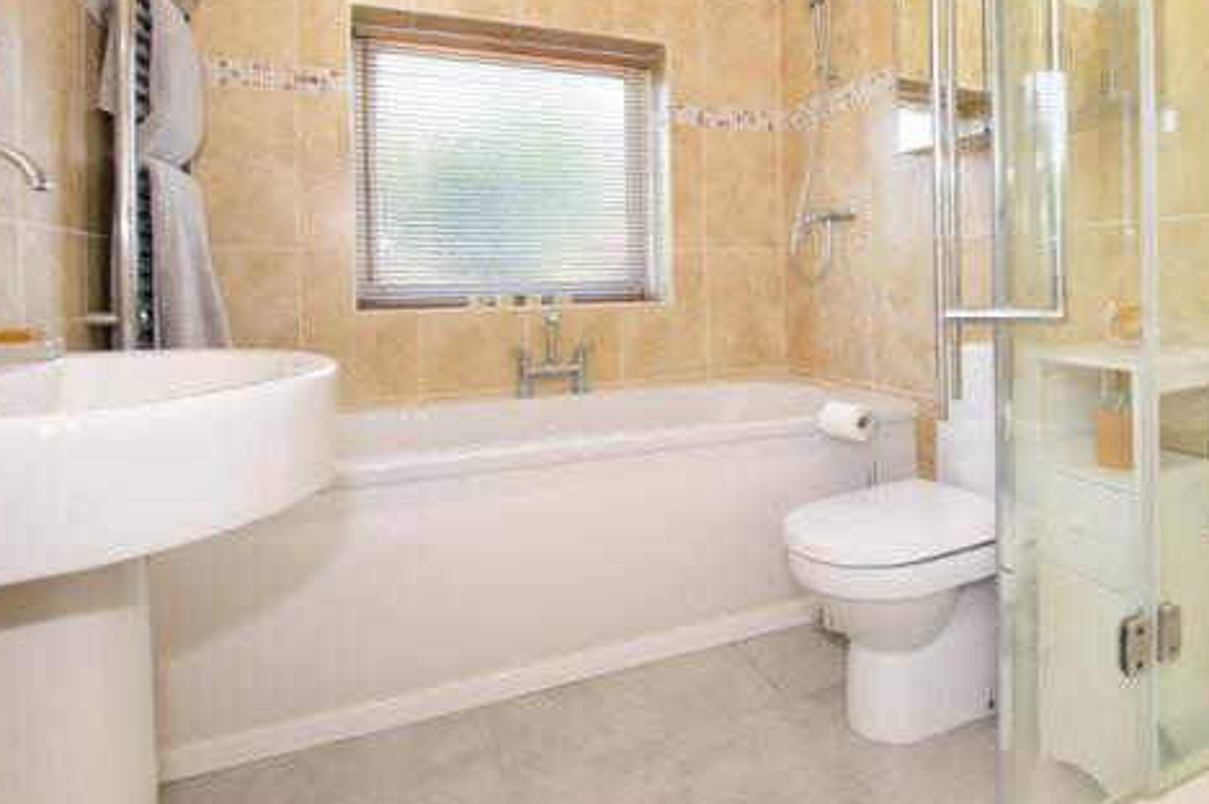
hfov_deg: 79.5
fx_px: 705
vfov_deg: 58.4
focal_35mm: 21
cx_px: 768
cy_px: 282
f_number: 8
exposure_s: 1/30
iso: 400
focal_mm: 10
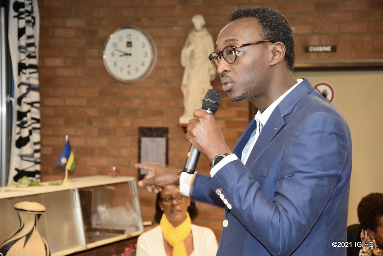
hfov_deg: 20.6
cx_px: 192
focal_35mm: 99
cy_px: 128
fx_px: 1054
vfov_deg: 13.9
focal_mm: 66
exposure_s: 1/60
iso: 1600
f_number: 5.3
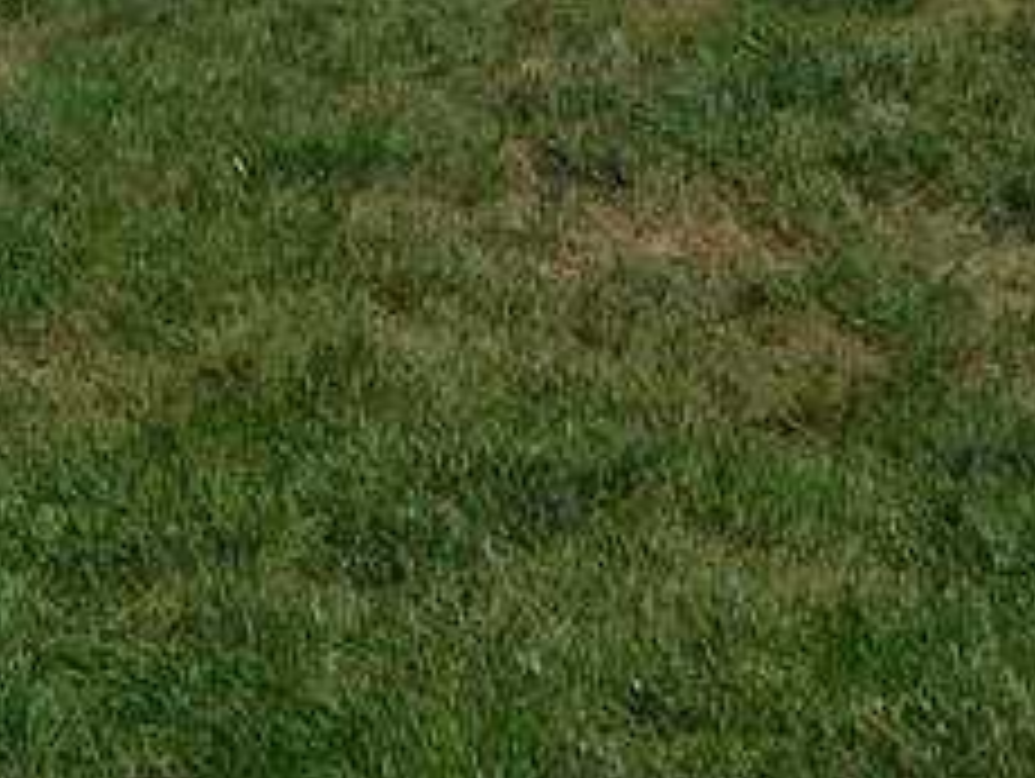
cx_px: -166
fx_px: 4789
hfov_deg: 12.1
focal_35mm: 160
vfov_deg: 8.9
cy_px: -585
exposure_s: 1/640
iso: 125
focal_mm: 6.3
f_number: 7
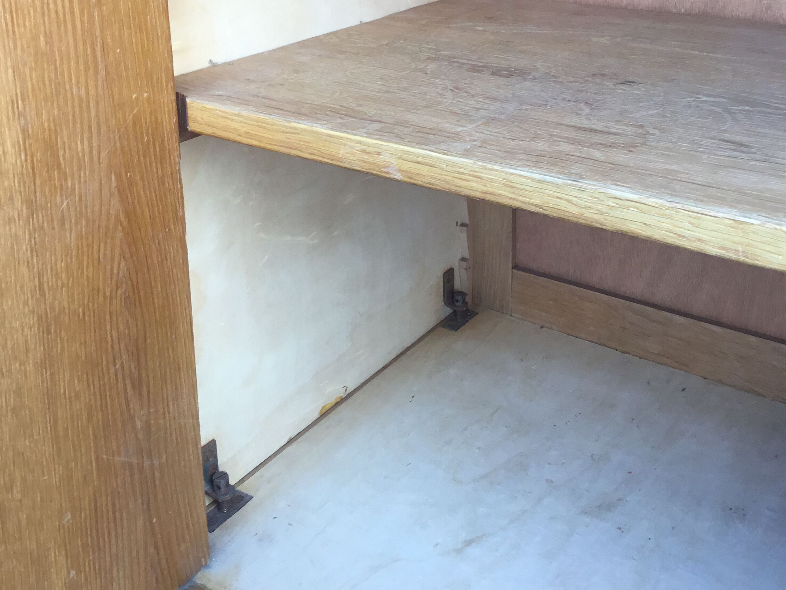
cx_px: 391
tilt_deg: -16.0
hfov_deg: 44.8
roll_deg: +1.8
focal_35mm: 42
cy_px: 86
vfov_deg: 33.0
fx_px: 954
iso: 40
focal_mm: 3.3
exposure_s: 1/100
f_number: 2.4
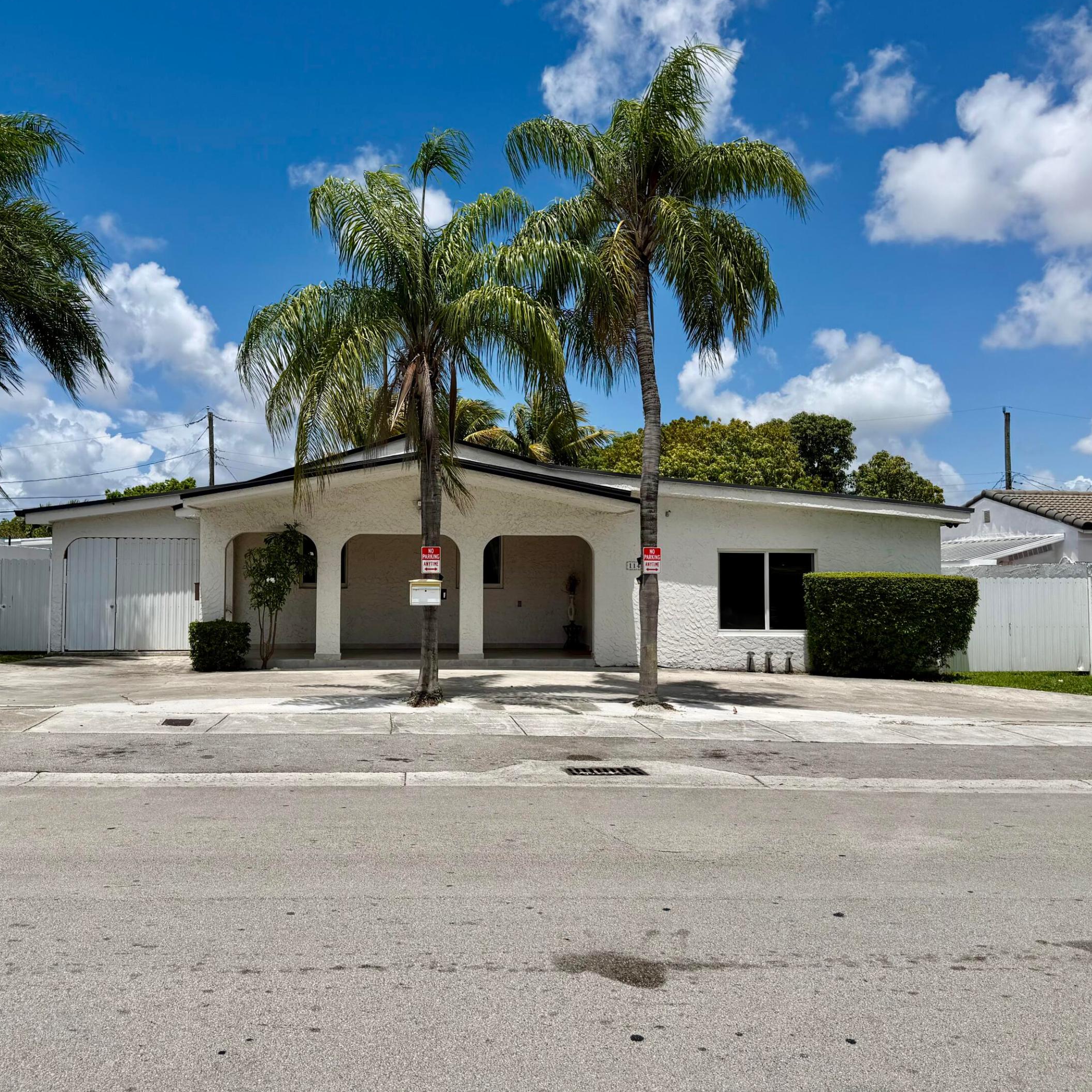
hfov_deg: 55.5
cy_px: 537
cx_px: 489
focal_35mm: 29
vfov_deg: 55.6
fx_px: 1035
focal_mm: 6.76
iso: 80
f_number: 1.78
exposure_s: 1/10309
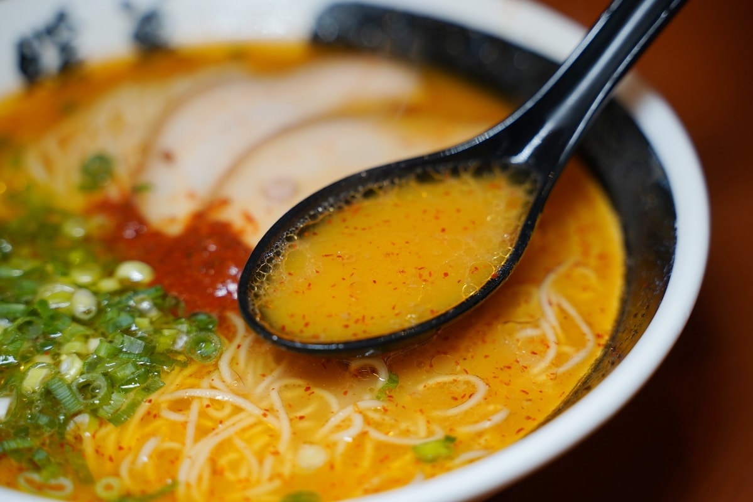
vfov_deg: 18.2
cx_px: 376
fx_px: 1569
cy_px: 251
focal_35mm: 75
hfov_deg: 27.0
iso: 250
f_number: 4
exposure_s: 1/80
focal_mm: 75
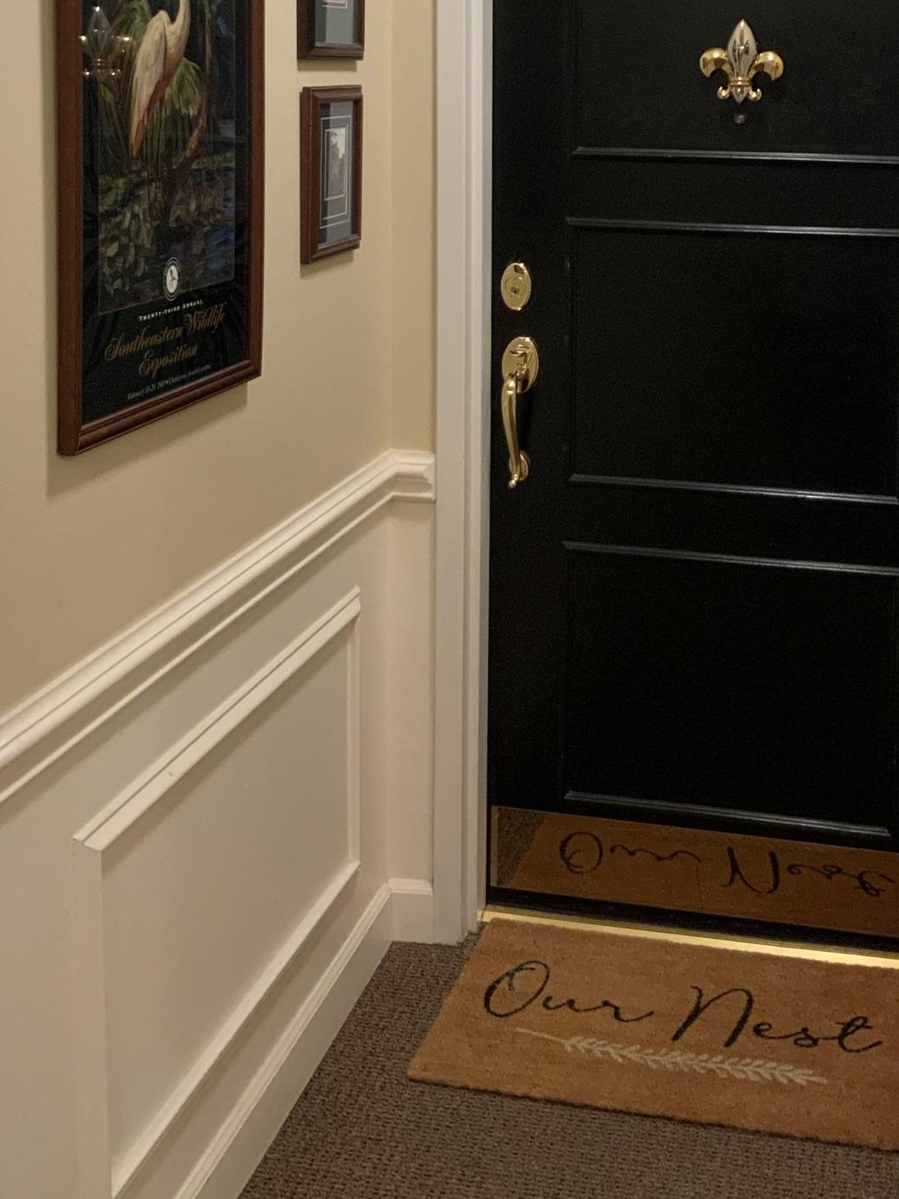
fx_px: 1662
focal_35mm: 48
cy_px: 218
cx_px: 623
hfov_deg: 30.0
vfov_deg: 38.0
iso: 160
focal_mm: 3
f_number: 1.8
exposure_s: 1/60
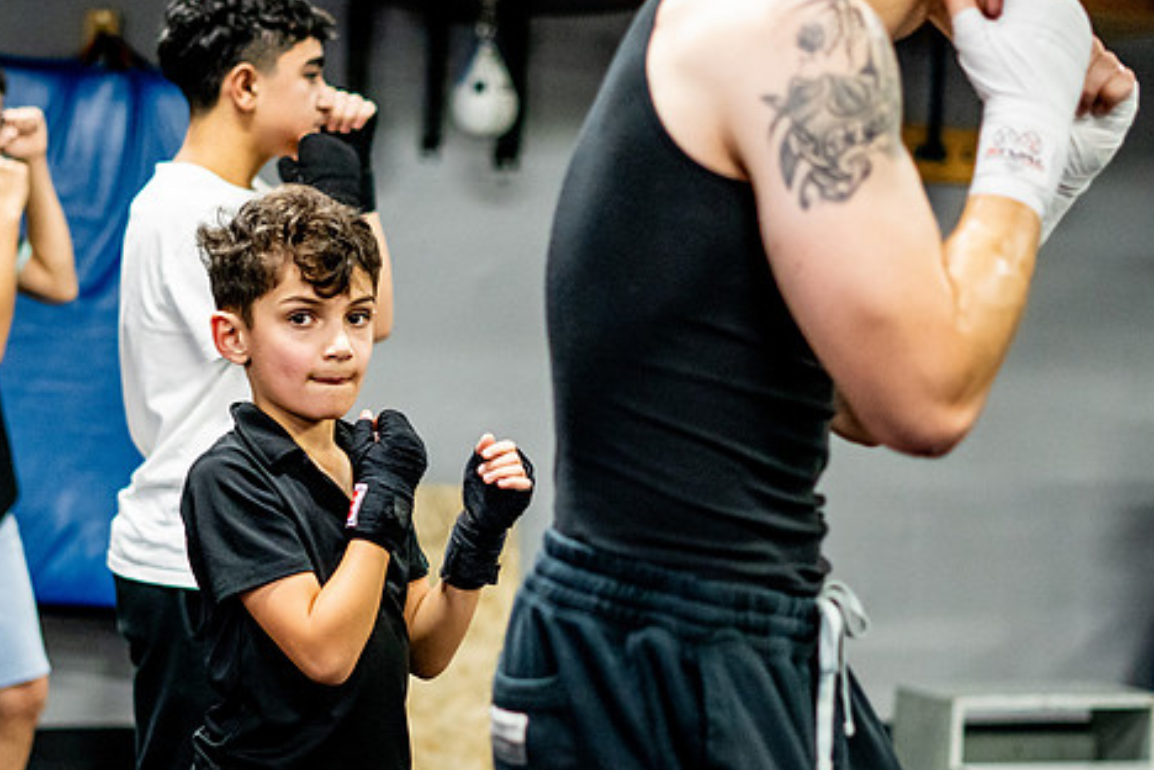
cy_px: 465
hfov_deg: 21.9
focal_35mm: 93
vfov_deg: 14.7
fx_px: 2981
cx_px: 464
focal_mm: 50
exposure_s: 1/500
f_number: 1.8
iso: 6400
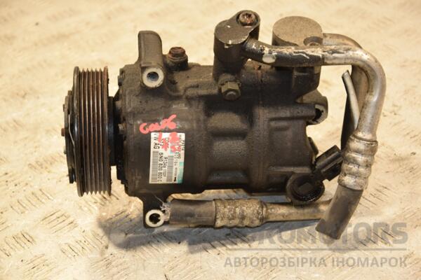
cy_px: 140
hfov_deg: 21.9
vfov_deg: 14.7
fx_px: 1087
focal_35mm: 93
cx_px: 210
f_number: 5.3
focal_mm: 62
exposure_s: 1/100
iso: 800
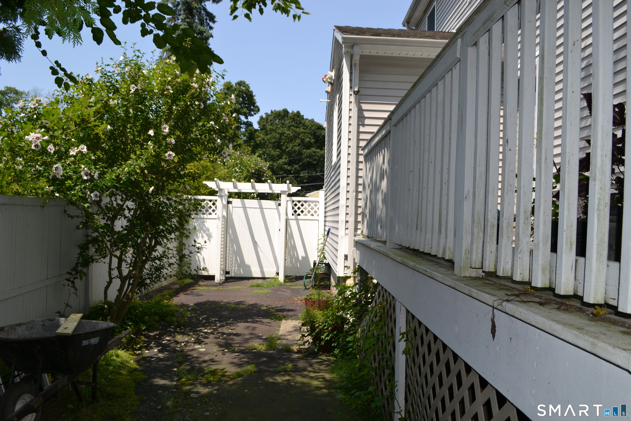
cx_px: 316
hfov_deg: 67.4
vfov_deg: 47.9
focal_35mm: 27
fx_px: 473
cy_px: 210
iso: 100
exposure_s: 1/200
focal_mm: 18
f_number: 8
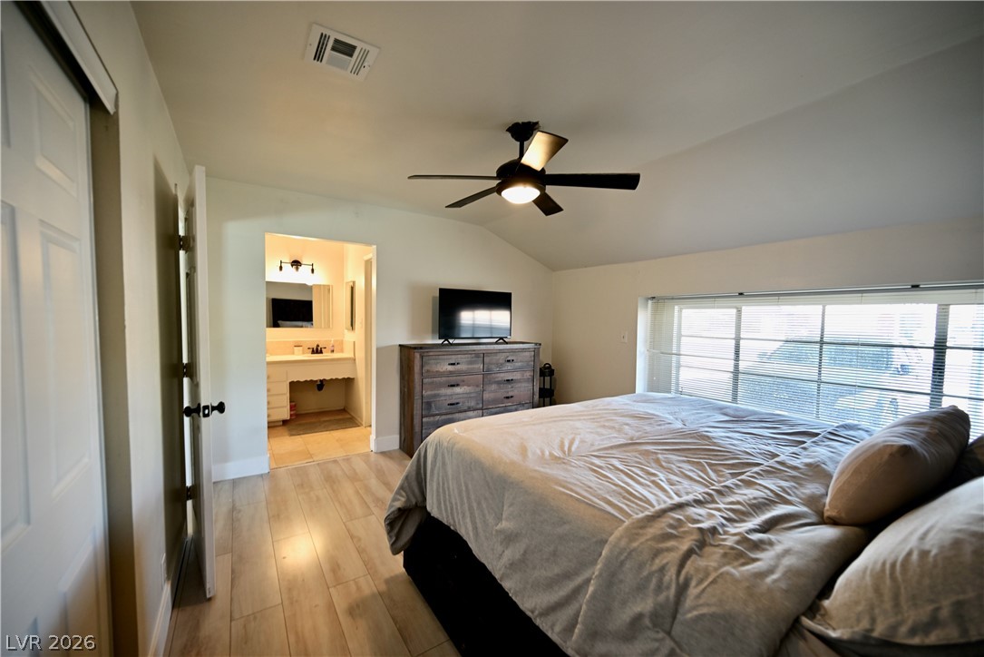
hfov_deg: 104.2
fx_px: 383
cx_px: 492
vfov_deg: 81.2
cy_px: 328
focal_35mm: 14
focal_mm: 14
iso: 800
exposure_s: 1/60
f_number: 4
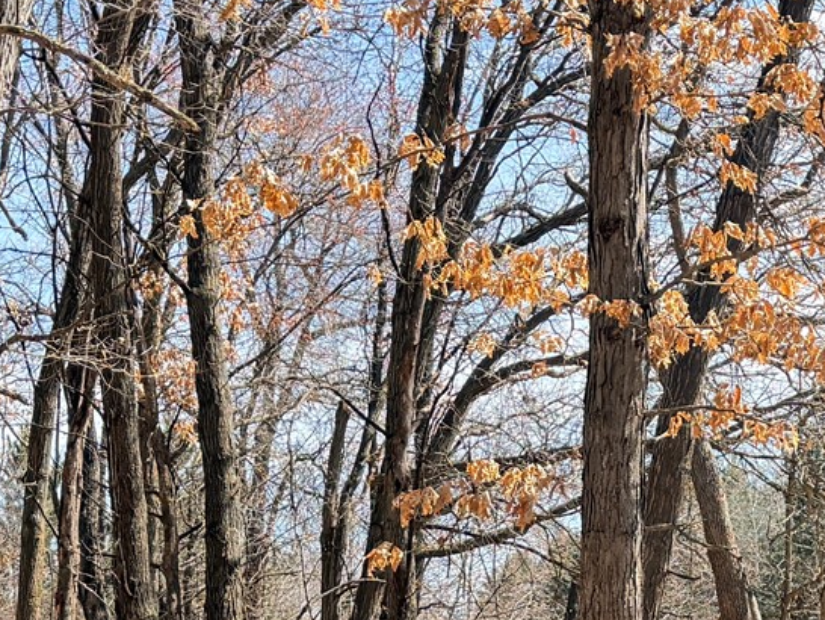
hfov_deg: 21.5
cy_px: 703
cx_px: 638
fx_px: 2146
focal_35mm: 90
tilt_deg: -0.6
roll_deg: +3.2
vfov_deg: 15.9
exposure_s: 1/1553
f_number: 1.78
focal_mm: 6.76
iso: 100
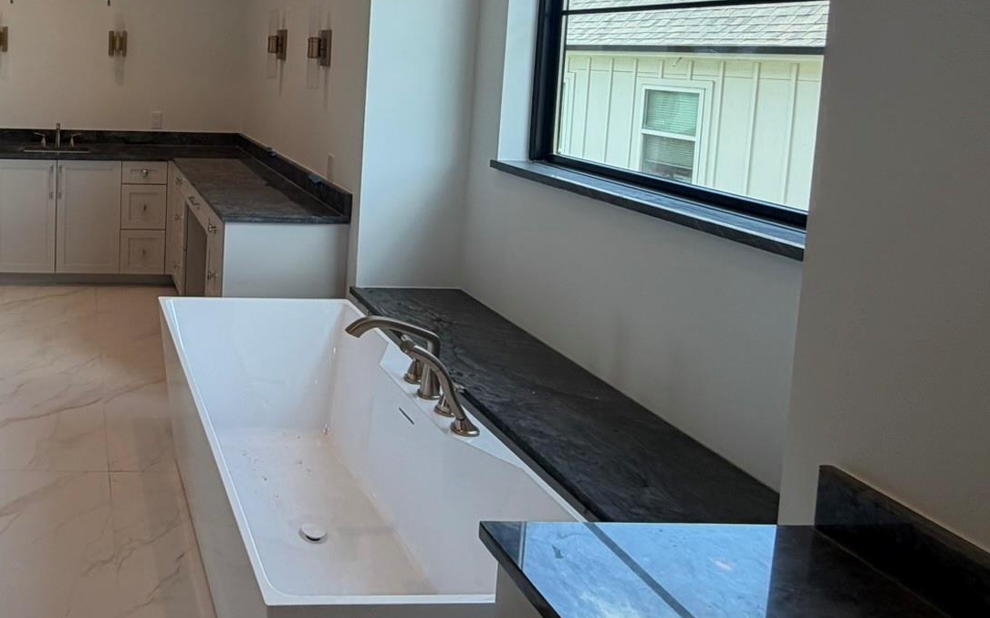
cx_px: 100
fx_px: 755
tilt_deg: -1.2
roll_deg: -1.0
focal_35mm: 28
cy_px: 107
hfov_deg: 57.2
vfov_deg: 42.2
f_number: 2.2
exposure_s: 1/120
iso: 64
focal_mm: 2.22
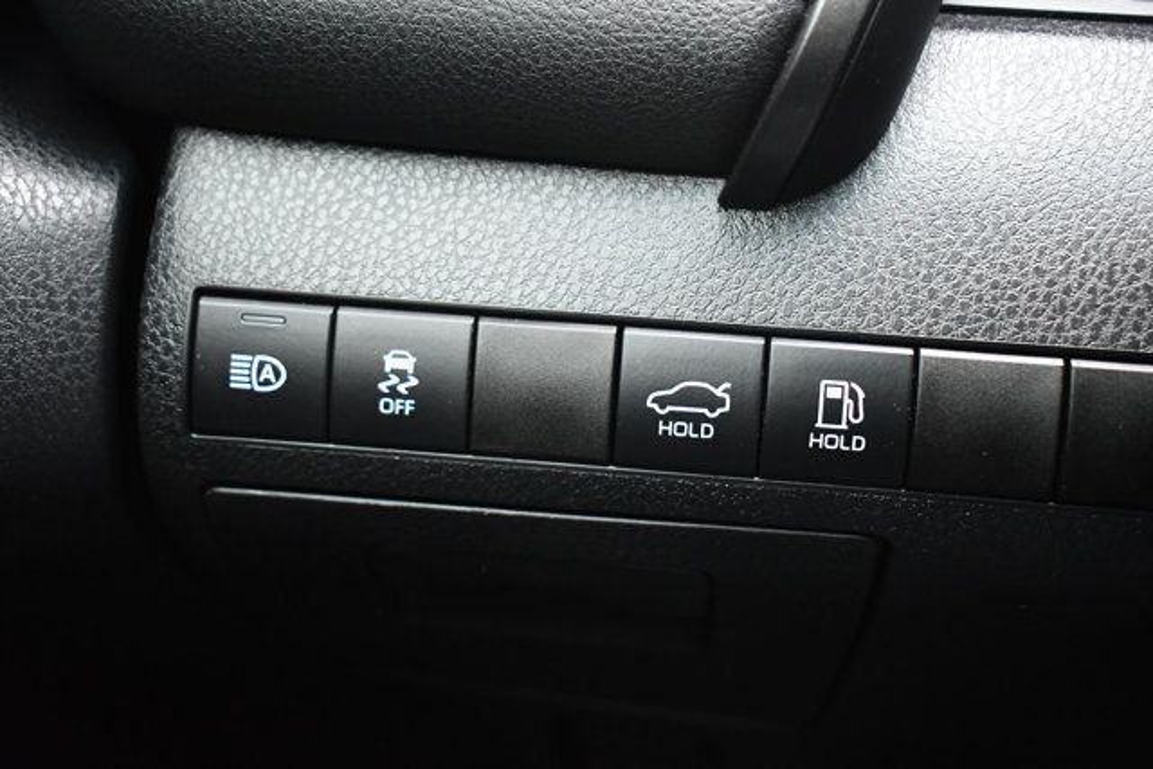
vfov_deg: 28.1
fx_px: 1538
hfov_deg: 41.1
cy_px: 384
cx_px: 576
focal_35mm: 48
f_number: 4.5
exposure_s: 1/80
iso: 3200
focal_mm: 32
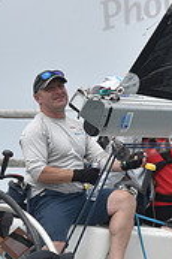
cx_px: 23
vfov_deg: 4.1
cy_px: 229
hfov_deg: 2.7
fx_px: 3619
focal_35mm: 504
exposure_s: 1/800
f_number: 9
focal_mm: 150
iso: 250
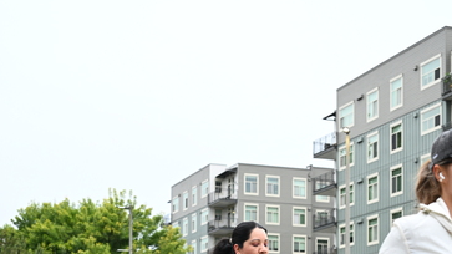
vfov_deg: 15.9
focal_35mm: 73
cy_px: 306
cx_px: 227
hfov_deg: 29.0
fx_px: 875
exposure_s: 1/800
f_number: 4
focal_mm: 46
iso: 1600
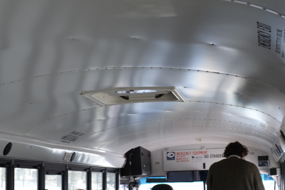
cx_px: 148
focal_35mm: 74
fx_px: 586
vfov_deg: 18.4
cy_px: 118
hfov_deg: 27.3
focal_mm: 20
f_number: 5.6
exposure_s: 1/125
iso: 250
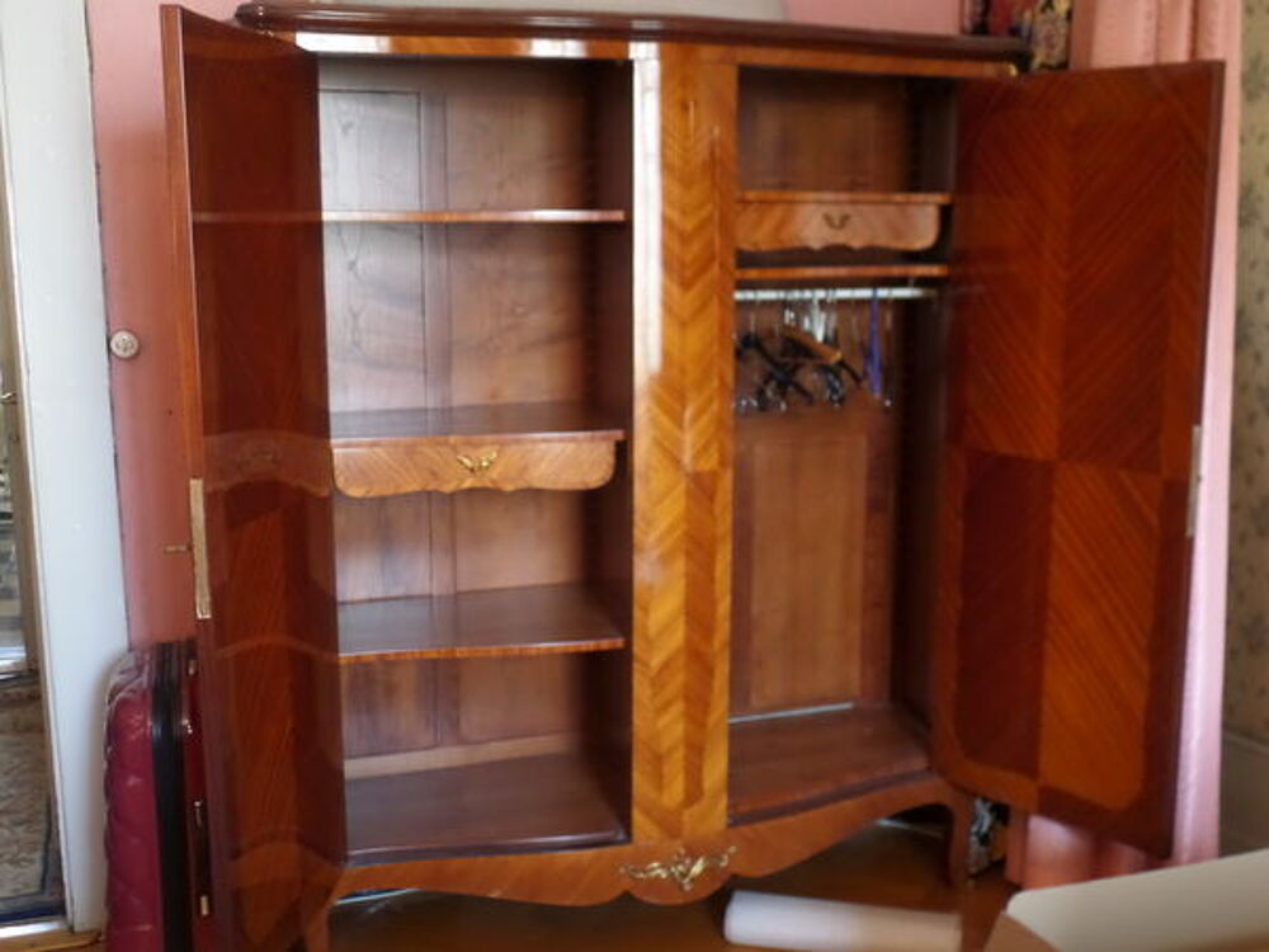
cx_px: 634
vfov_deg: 34.3
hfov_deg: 44.8
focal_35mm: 42
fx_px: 1540
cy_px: 476
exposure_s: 1/30
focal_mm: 7.5
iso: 800
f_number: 3.2
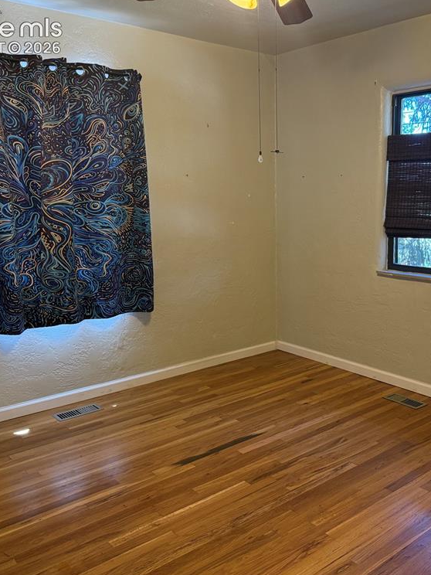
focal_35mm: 33
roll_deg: -0.5
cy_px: 282
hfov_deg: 42.0
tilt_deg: -9.6
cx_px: 307
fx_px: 548
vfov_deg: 55.3
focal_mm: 6.76
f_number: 1.78
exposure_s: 1/120
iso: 320
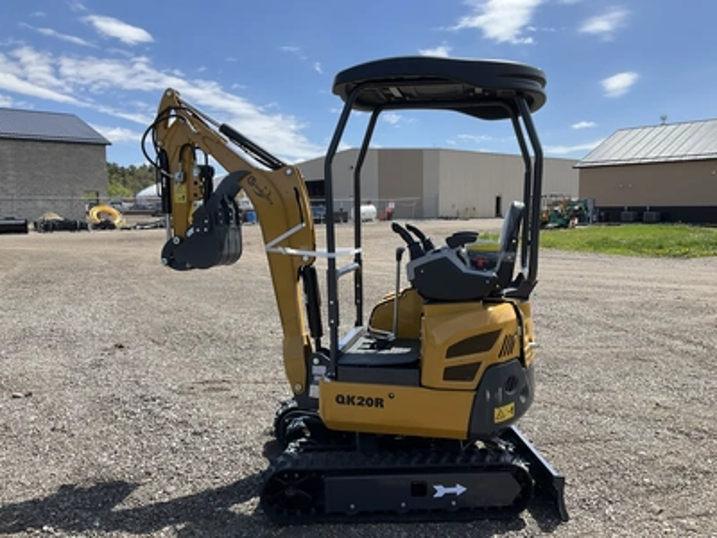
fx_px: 601
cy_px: 269
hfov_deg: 61.7
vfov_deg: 48.2
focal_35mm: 29
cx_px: 358
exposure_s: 1/1534
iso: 25
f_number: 1.8
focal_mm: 3
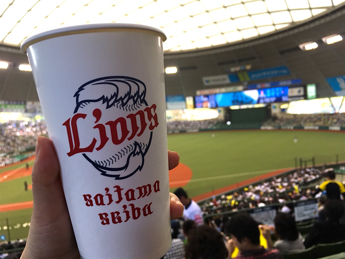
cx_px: 172
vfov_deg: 48.2
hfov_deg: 61.7
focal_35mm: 29
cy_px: 130
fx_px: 289
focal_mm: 4.15
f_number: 2.2
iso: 40
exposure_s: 1/120
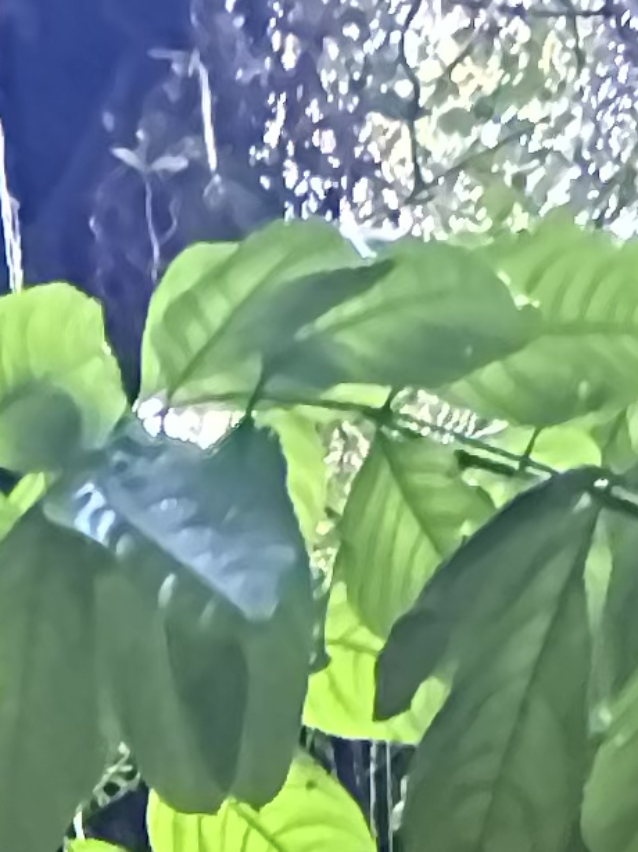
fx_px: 2262
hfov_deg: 14.1
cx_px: -534
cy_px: 2510
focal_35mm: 92
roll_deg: -0.5
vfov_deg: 11.7
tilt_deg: +16.8
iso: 1250
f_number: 2.2
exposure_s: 1/41
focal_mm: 2.22
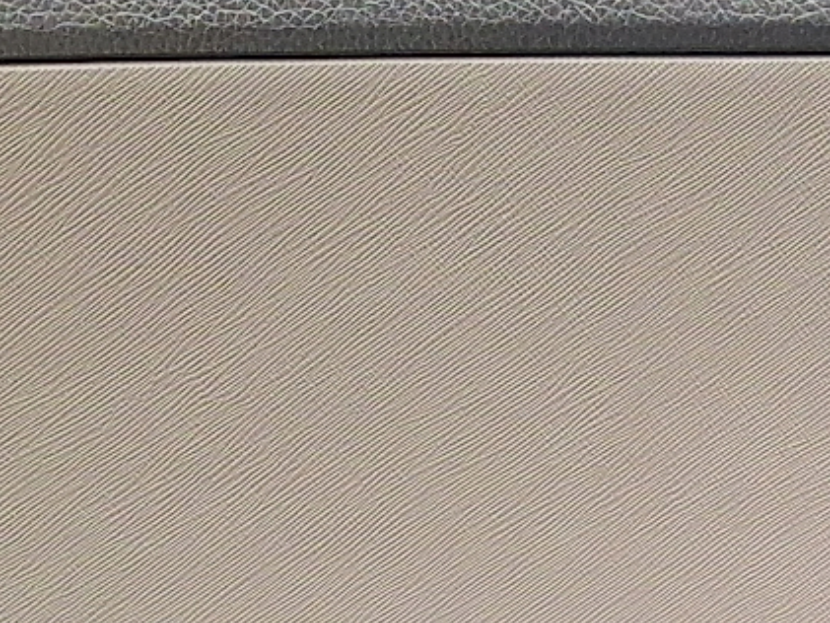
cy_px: 1015
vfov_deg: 14.2
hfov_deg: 19.8
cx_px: 907
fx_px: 2278
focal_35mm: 95
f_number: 1.8
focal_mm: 4.69
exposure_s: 1/60
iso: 124
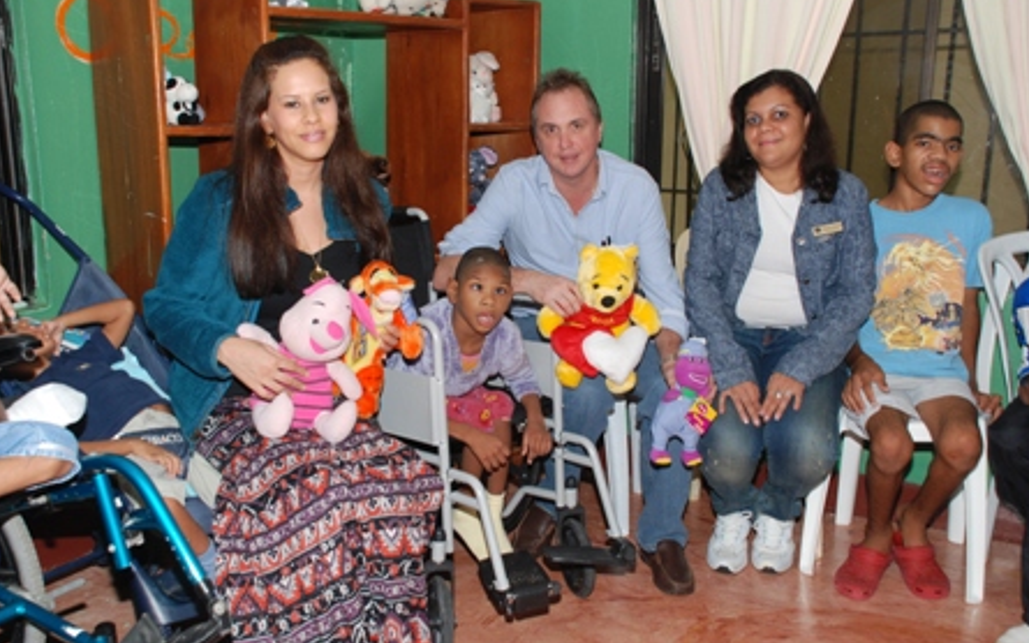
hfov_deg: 52.8
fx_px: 1037
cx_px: 513
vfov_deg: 34.4
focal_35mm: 37
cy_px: 312
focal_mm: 24
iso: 320
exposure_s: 1/60
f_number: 5.6
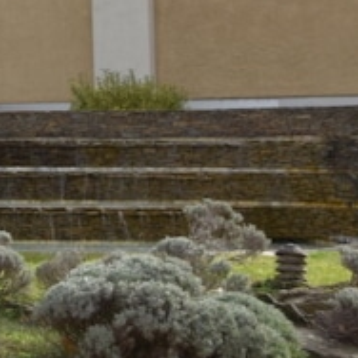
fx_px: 1463
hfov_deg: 12.4
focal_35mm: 125
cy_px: 8
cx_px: -347
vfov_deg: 13.8
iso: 100
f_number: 10
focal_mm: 24
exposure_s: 1/200
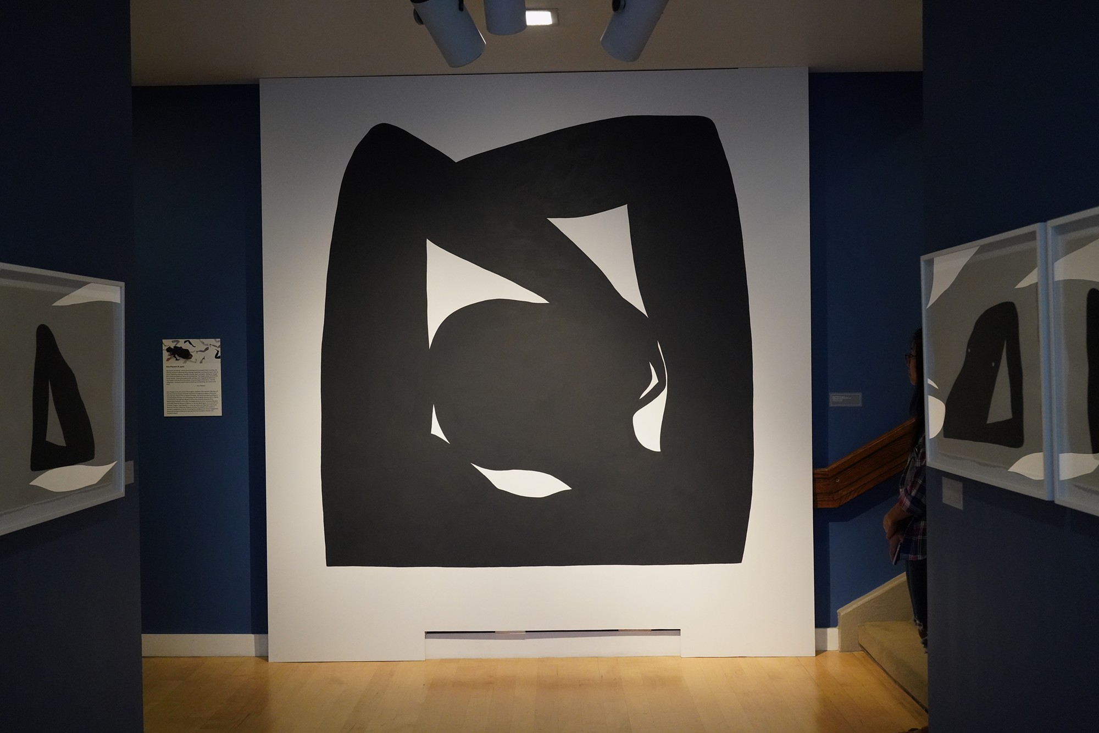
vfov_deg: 36.9
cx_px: 550
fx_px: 1099
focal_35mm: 36
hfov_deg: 53.1
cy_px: 366
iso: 6400
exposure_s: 1/125
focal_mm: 36
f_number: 5.6
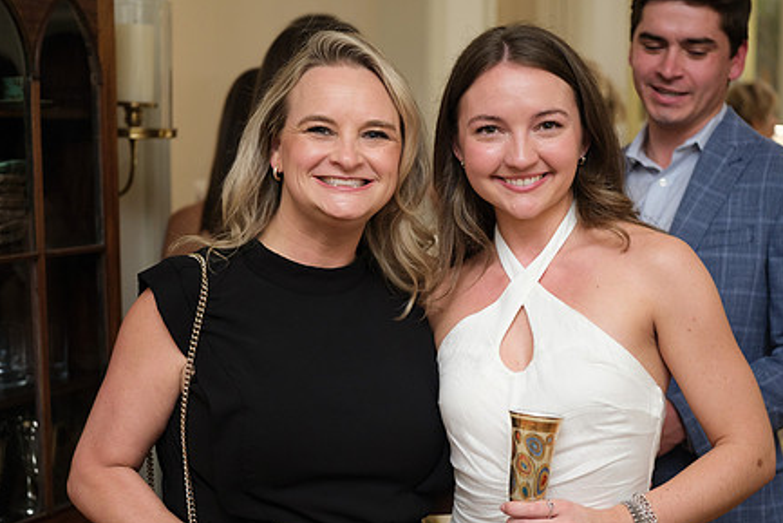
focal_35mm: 63
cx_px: 418
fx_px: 1371
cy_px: 319
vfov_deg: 21.6
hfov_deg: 31.9
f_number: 1.8
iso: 400
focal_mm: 31
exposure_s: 1/160
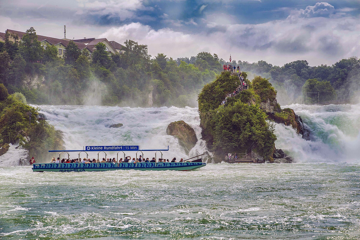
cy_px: 120
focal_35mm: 82
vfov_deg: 16.6
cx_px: 180
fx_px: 819
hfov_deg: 24.8
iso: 320
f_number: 10
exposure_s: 1/400
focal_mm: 82
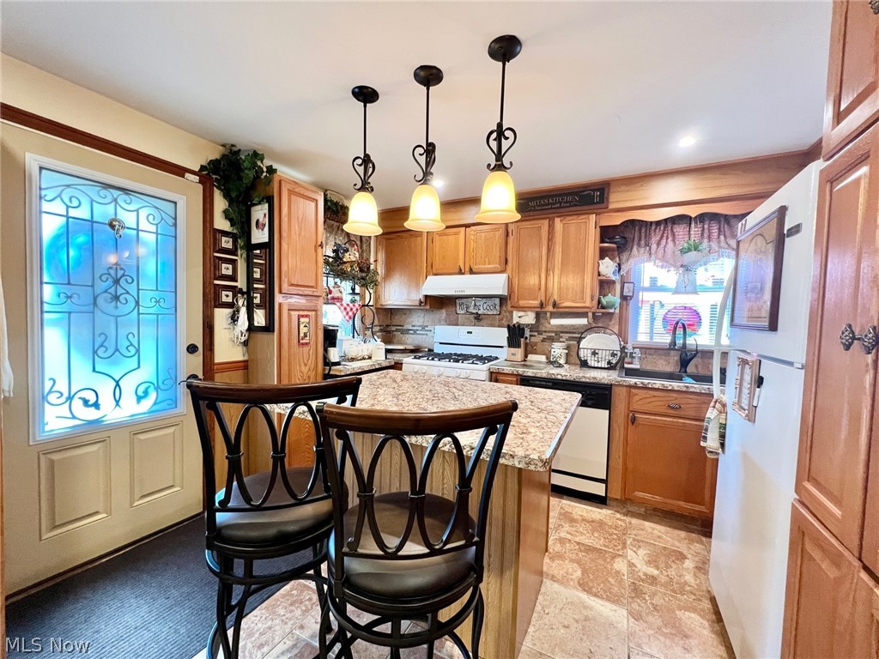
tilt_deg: -3.0
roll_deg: -1.5
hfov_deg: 106.2
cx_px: 440
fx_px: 330
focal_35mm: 13
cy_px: 330
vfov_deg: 89.9
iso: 250
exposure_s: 1/60
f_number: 1.8
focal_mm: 1.57
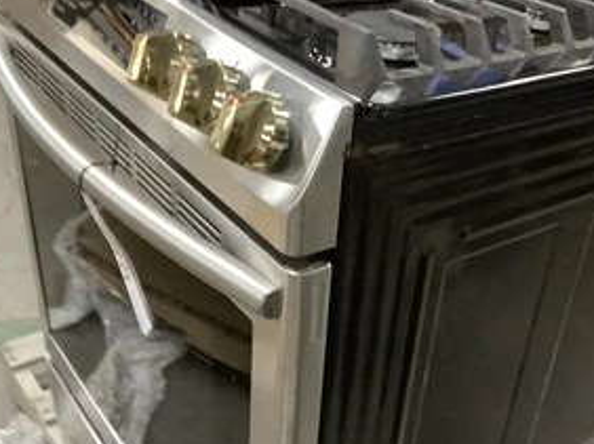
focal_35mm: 44
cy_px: 265
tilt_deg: -33.8
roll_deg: -3.7
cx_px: 390
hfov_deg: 42.5
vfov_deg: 32.7
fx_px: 754
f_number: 2.4
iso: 640
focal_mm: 3.3
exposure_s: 1/25
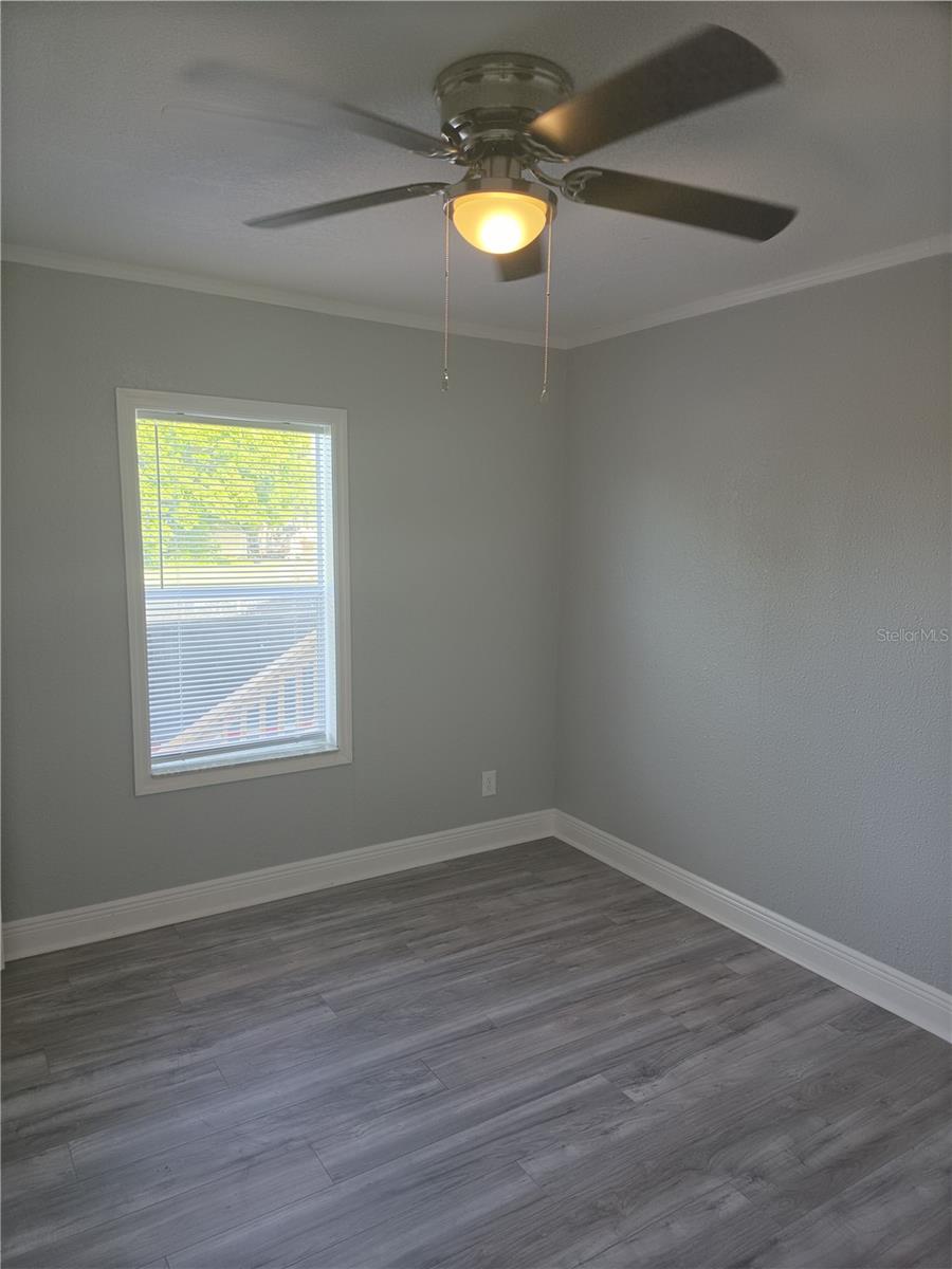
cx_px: 476
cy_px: 634
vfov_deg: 73.9
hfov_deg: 58.9
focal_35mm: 23
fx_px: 843
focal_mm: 6.5
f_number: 1.4
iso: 50
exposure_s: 1/120
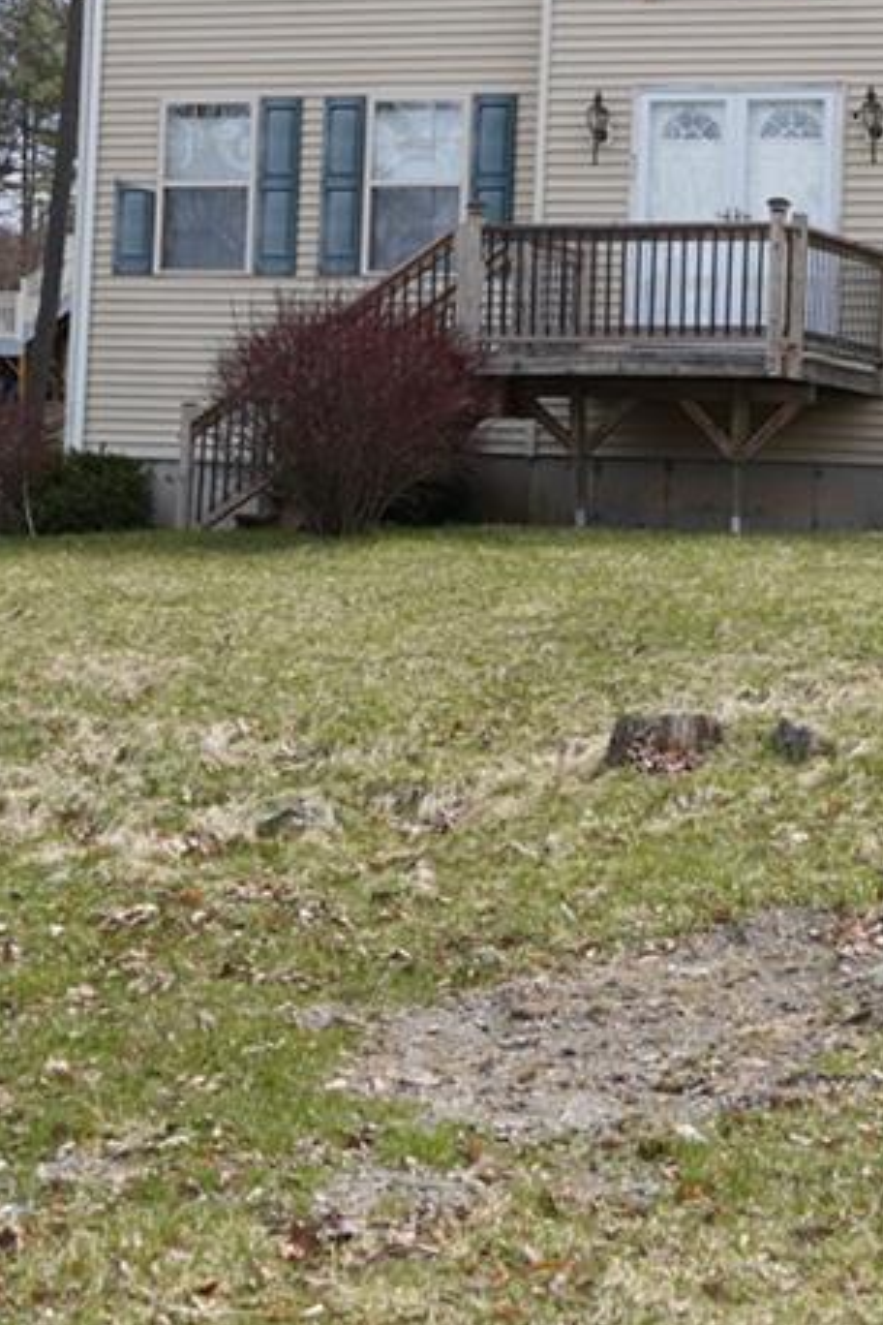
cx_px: 715
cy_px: 346
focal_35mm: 84
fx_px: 3095
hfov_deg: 16.1
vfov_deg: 23.9
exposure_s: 1/500
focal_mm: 25
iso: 125
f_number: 4
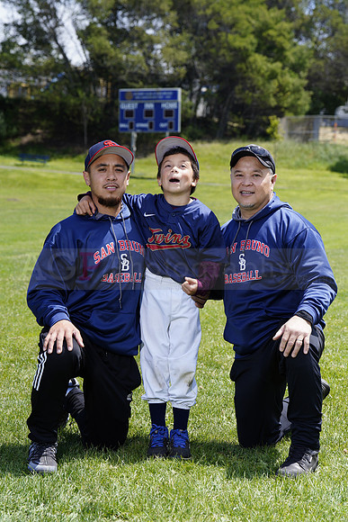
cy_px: 261
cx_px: 174
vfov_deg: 23.6
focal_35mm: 86
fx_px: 1246
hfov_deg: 15.9
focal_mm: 86
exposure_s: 1/250
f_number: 6.3
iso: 100
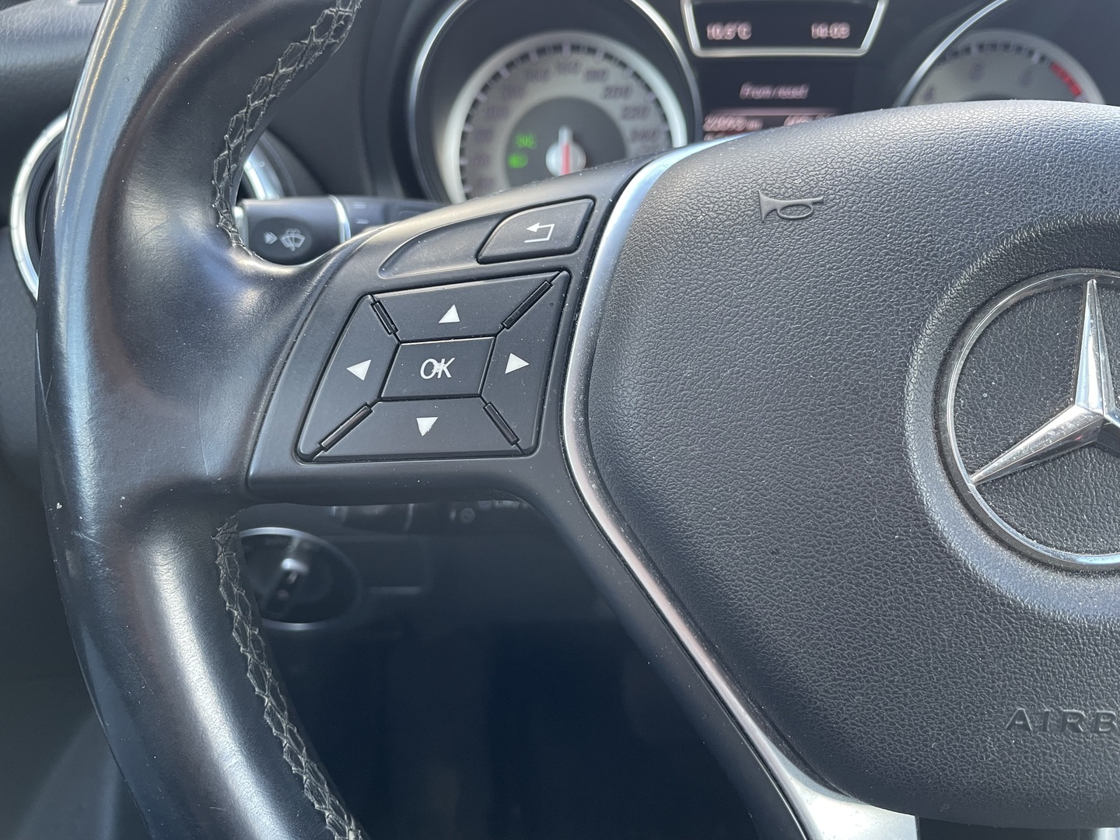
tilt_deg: -22.9
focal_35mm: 26
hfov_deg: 67.3
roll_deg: +1.3
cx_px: 560
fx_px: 841
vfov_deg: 53.1
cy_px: 420
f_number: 1.6
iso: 125
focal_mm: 4.2
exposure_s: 1/68
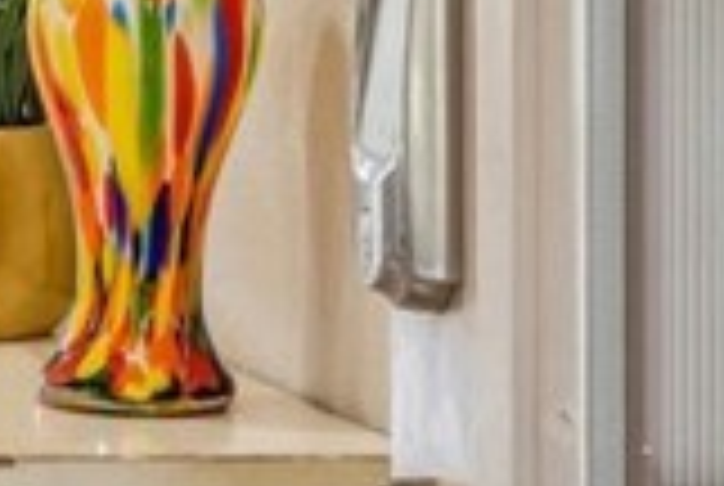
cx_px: -571
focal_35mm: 222
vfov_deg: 6.2
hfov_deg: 8.9
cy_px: -130
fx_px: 4473
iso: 400
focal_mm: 35
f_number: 8
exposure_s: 1/30
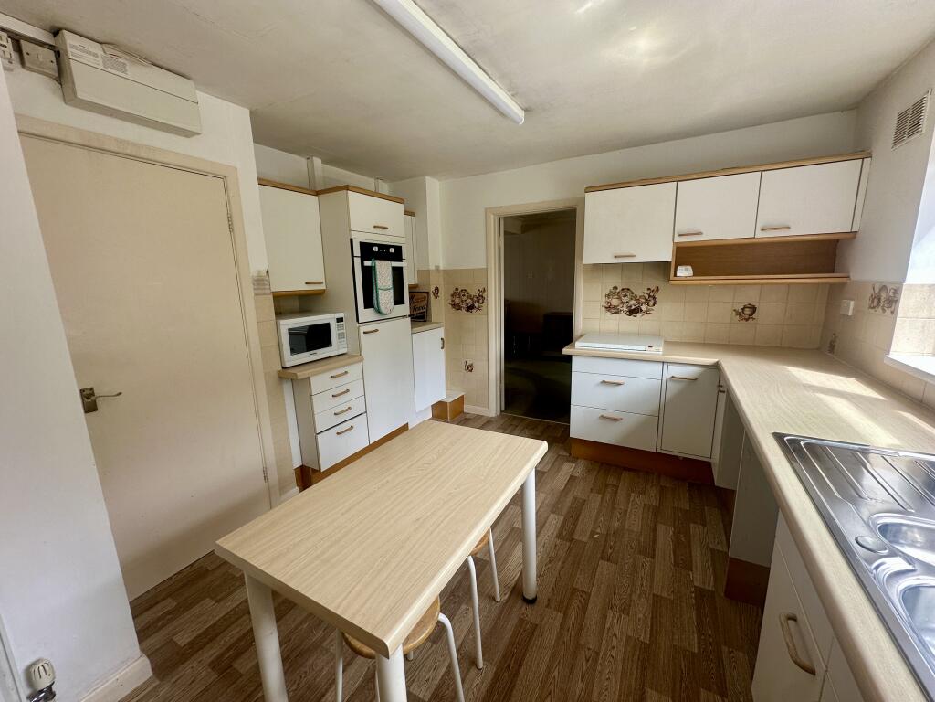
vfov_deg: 85.7
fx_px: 378
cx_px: 468
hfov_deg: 102.1
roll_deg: +1.5
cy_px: 351
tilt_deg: -10.5
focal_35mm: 14
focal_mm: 2.22
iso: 64
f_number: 2.2
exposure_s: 1/99
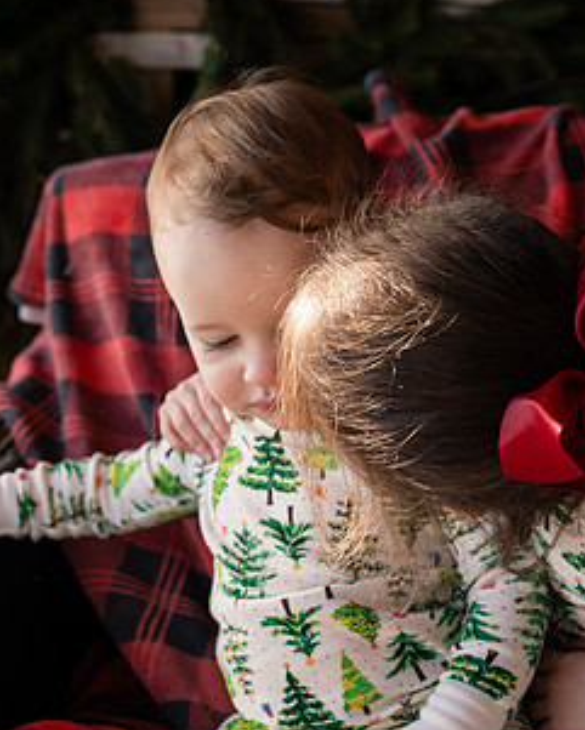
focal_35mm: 67
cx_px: 408
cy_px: 452
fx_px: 1449
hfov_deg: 22.7
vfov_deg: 28.2
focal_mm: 37
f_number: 4
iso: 400
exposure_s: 1/250
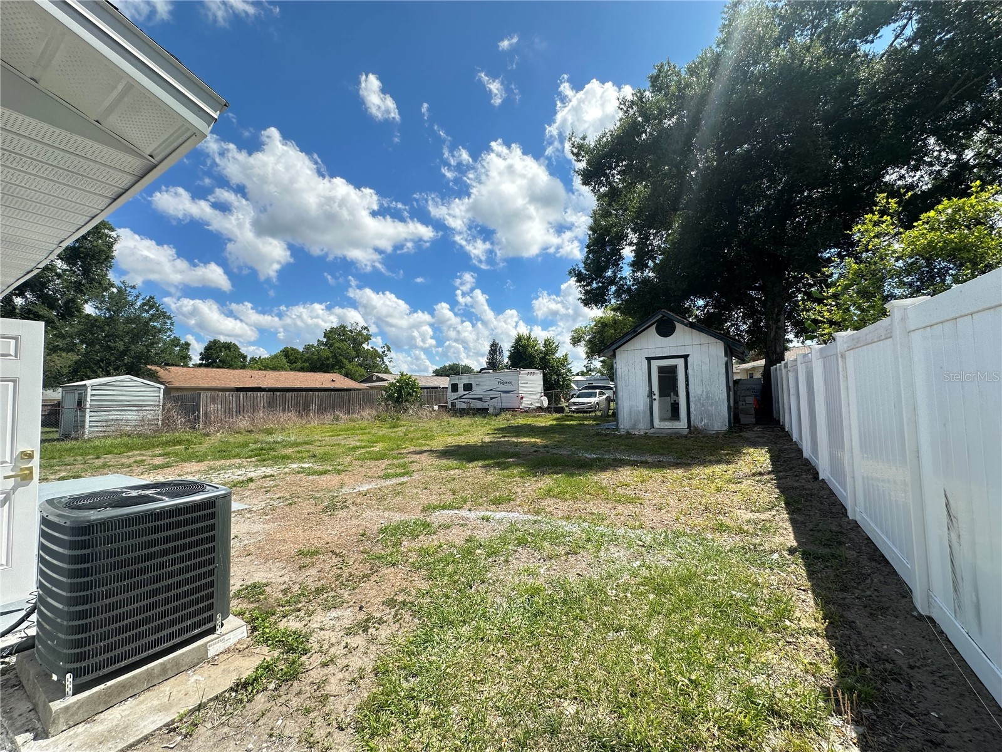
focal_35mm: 14
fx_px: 405
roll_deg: +1.5
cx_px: 501
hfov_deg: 102.1
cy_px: 376
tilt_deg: +3.6
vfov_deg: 85.7
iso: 40
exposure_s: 1/1595
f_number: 2.2
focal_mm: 2.22
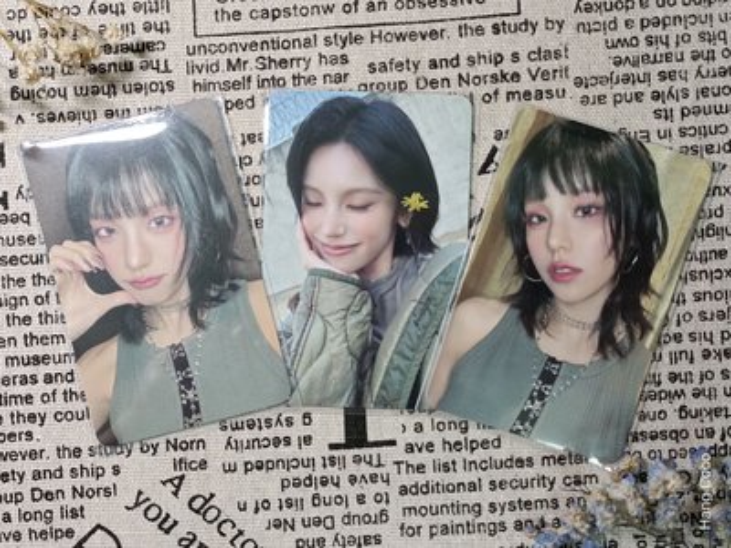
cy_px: 274
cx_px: 366
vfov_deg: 36.8
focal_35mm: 39
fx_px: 824
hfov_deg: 47.9
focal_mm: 4.74
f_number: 1.79
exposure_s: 1/60
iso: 1395
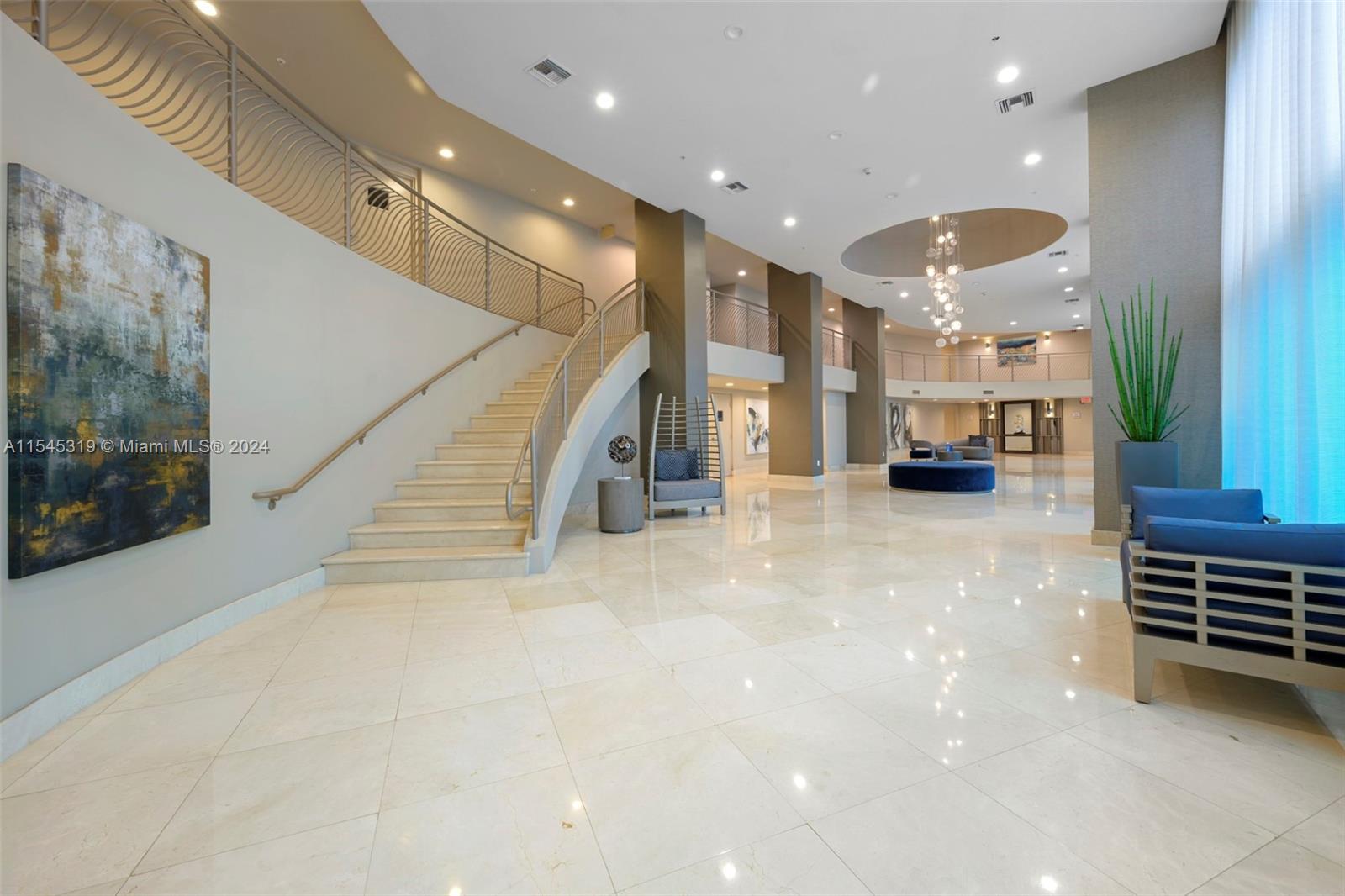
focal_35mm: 14
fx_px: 523
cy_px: 448
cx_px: 672
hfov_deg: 104.3
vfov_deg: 81.2
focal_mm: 14
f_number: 8
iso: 100
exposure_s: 1/1.67
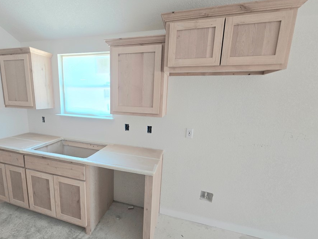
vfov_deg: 81.8
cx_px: 138
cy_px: 123
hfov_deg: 97.6
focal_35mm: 15
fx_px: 138
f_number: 2.2
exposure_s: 1/60.2
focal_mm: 2.2
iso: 80
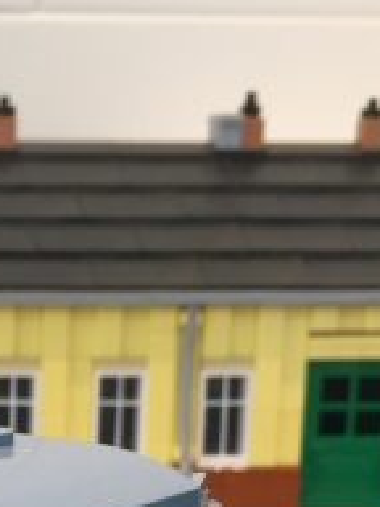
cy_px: 739
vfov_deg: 15.2
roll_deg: -1.9
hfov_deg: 11.9
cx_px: -103
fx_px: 1771
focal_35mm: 121
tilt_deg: -16.6
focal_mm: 4.15
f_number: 2.2
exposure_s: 1/50
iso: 40
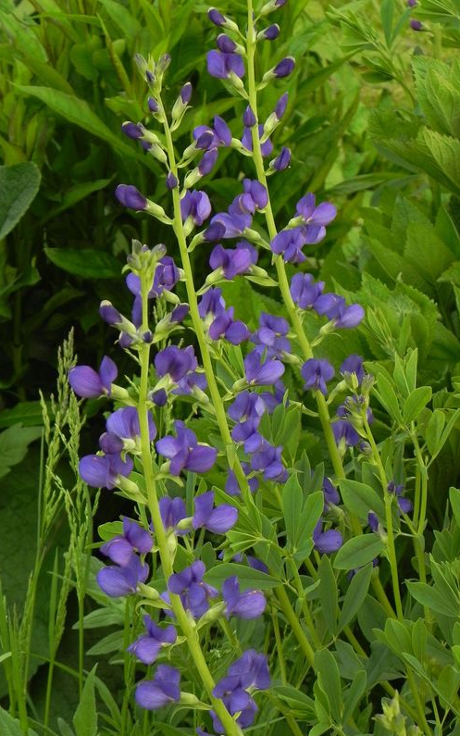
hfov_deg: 11.7
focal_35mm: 112
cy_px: 369
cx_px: 221
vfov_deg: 18.6
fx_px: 2246
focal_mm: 18.8
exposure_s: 1/50
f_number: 4.5
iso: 160
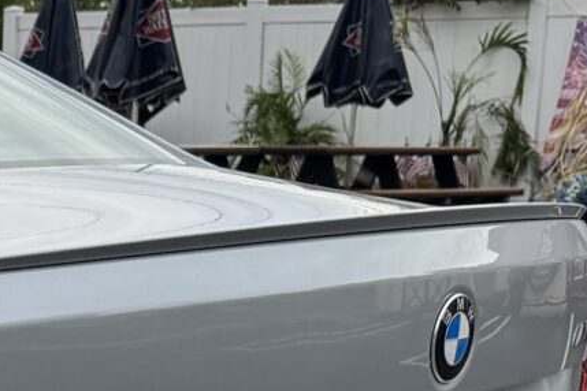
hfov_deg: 12.0
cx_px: -639
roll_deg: -0.4
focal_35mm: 149
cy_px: 612
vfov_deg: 8.9
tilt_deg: -11.9
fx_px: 2429
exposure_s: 1/2506
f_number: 1.78
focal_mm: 6.76
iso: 80
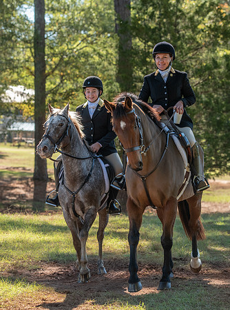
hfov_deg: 10.7
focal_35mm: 137
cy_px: 155
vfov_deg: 14.4
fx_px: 1226
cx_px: 145
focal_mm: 95
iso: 280
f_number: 4
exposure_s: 1/320
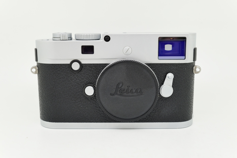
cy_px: 79
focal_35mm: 43
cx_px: 118
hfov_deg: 45.4
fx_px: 283
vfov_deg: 31.2
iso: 800
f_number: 8
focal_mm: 43
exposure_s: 1/100
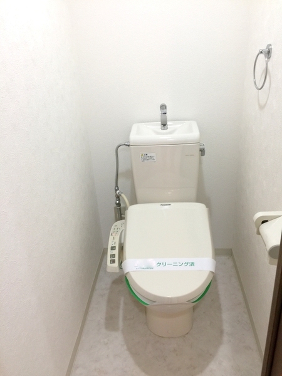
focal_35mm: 29
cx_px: 141
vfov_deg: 61.7
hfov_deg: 48.2
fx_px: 315
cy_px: 188
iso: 40
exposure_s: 1/15
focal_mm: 4.15
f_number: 2.2
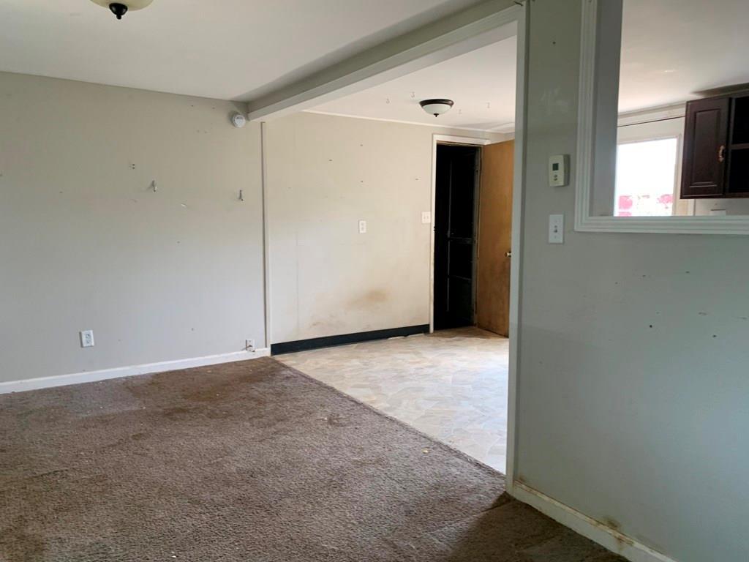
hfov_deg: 67.3
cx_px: 374
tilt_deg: -3.0
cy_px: 281
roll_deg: +1.2
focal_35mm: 26
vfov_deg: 53.1
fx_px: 563
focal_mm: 4.25
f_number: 1.8
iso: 100
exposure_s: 1/75
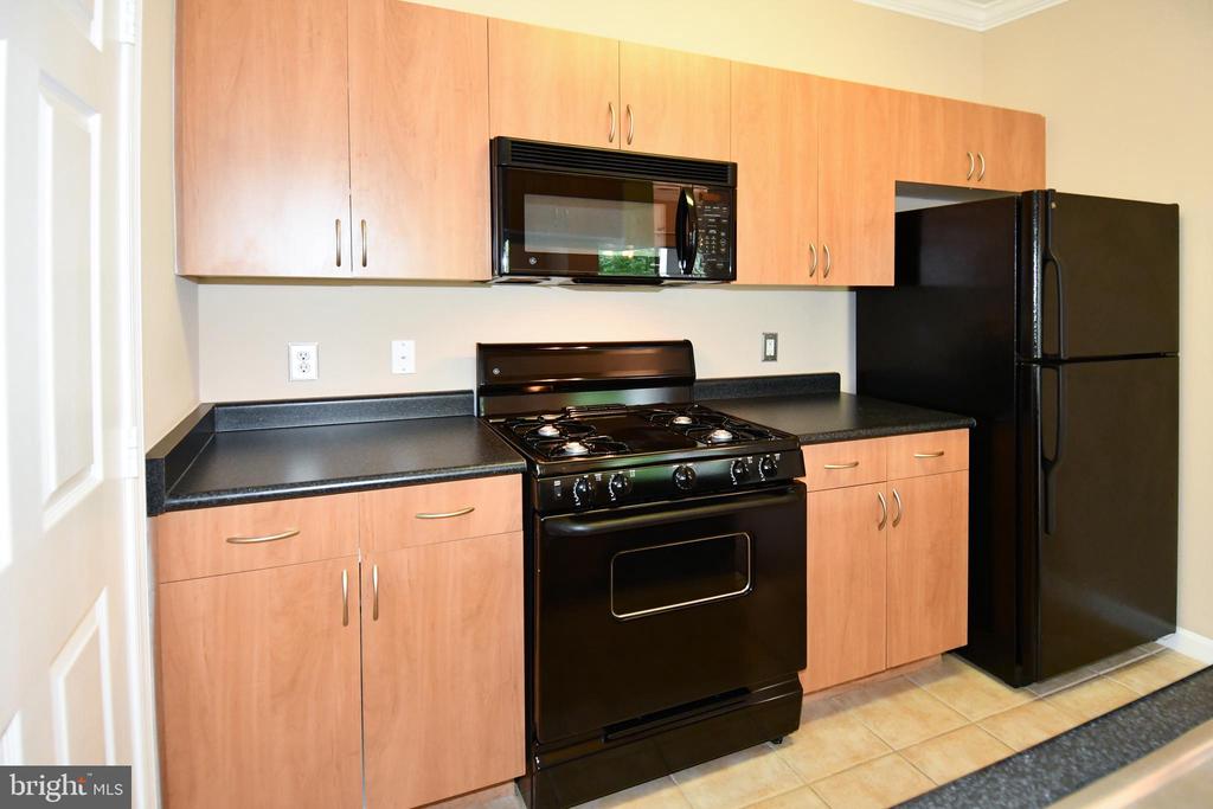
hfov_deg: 90.0
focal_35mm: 18
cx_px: 606
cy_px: 404
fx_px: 607
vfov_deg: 67.4
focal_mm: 12
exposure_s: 1/60
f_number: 4
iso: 2000
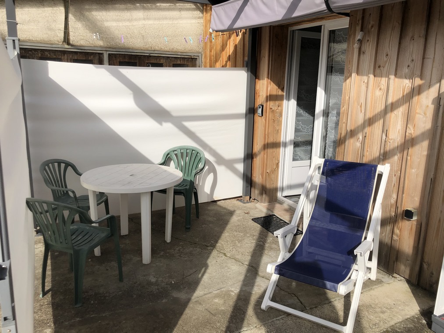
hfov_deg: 63.4
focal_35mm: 28
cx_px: 222
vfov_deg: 49.8
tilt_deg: -13.6
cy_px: 166
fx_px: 359
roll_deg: -1.4
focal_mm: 3.99
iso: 20
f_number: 1.8
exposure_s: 1/3003
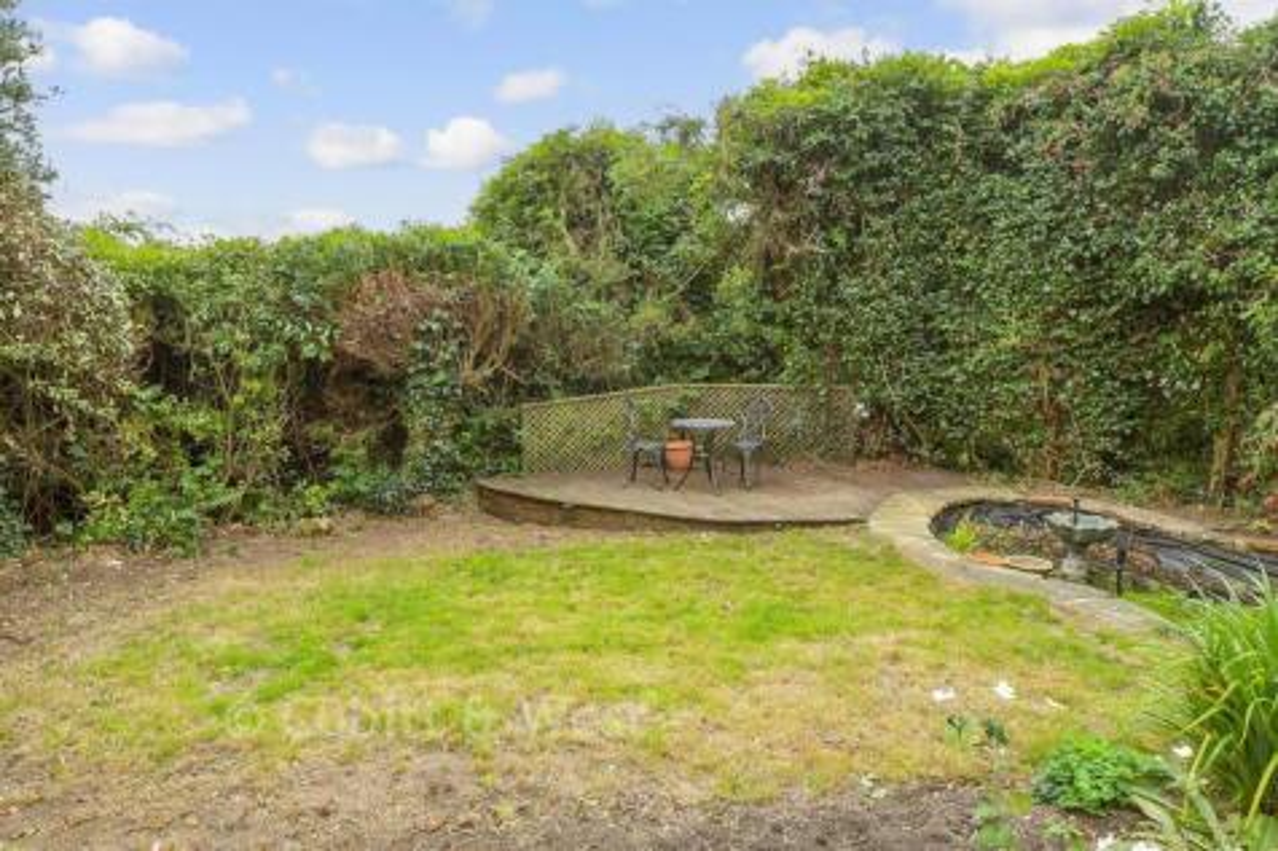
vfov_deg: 51.3
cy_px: 426
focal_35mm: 25
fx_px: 887
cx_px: 639
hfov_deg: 71.5
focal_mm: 17
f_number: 8
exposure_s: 1/10
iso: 160
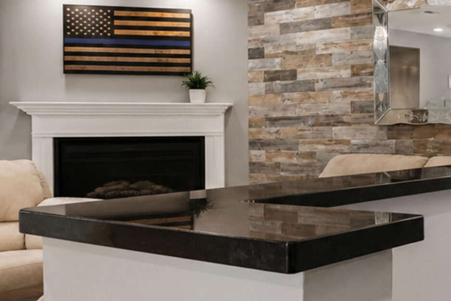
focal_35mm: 41
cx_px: 558
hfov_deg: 35.6
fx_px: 514
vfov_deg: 32.6
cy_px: 144
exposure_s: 1/40
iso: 2000
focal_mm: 10
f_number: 8
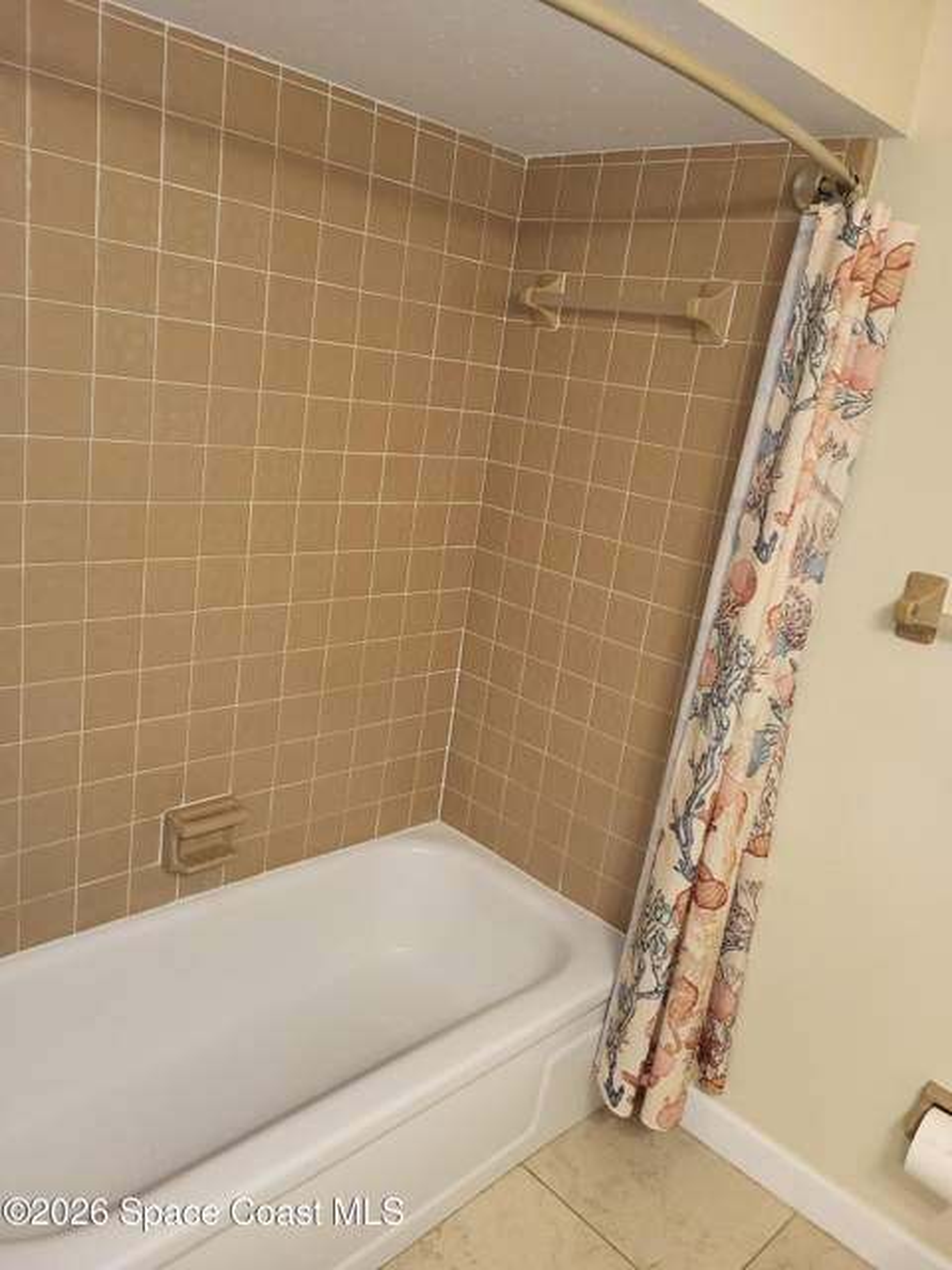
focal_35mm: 26
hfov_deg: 53.1
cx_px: 476
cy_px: 635
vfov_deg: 67.3
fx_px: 953
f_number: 1.8
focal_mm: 5.4
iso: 125
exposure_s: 1/60
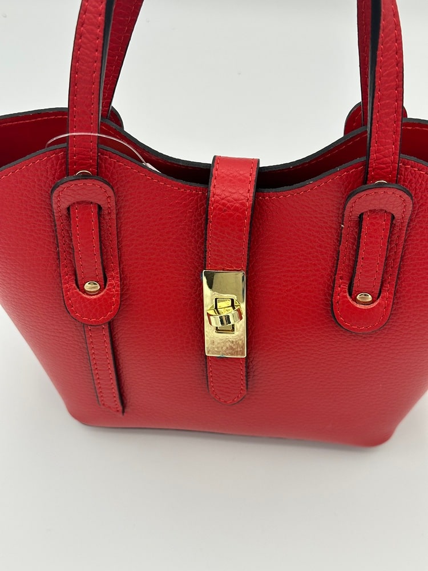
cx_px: 214
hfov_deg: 30.3
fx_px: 791
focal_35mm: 48
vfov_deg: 39.7
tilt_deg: -59.2
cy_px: 286
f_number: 1.78
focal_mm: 6.86
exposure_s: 1/672
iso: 64
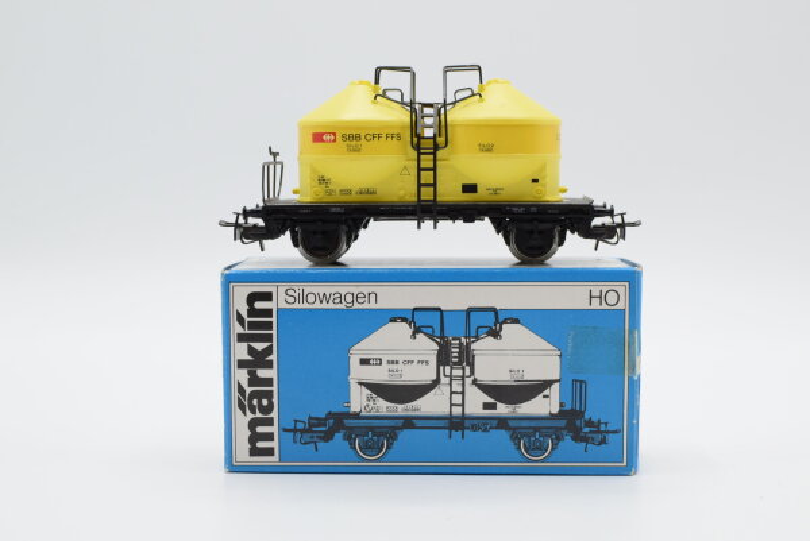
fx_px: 1182
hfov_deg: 37.8
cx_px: 405
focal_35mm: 52
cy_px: 270
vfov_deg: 25.8
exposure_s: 1/200
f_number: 8
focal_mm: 35
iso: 320
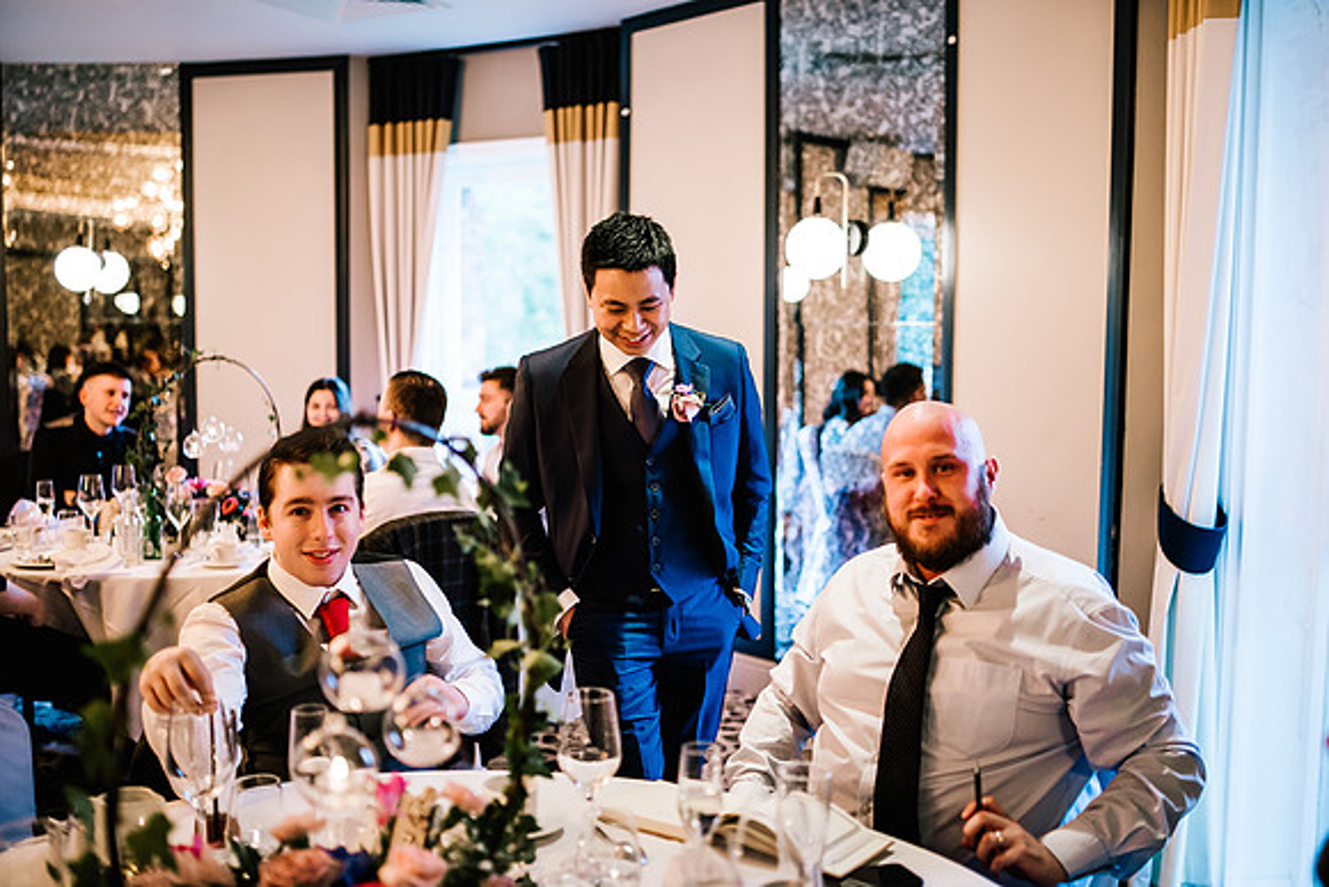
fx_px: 1332
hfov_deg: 53.0
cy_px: 444
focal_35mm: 36
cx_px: 664
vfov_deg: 36.8
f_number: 1.4
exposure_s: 1/250
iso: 1250
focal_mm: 35
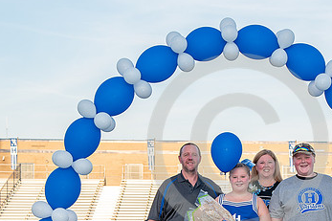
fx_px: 1088
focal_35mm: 118
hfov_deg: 17.3
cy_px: 184
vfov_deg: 11.6
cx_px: 250
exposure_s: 1/125
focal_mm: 52
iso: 100
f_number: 5.6
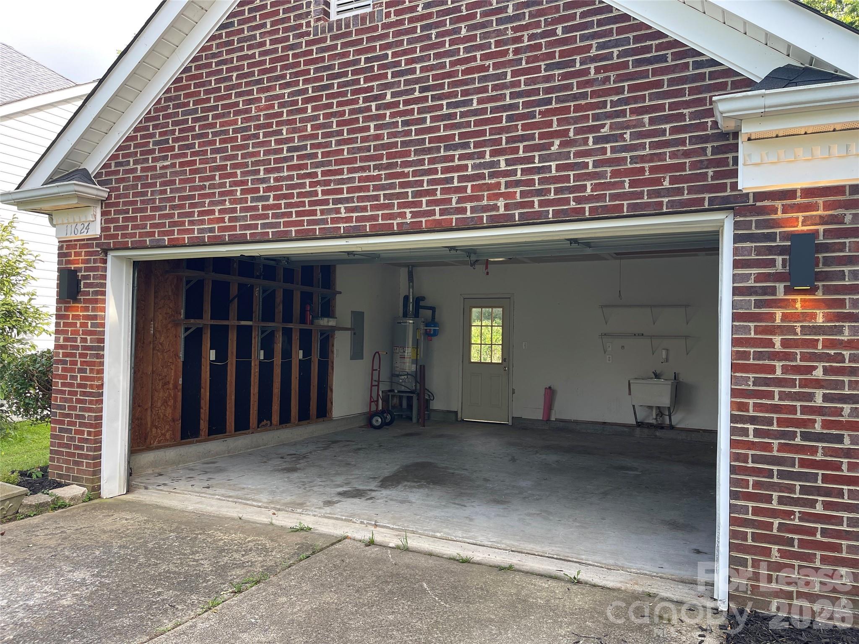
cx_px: 430
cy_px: 322
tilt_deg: +1.0
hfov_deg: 67.3
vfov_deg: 53.1
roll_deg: -1.3
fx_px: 645
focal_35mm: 26
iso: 50
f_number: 1.6
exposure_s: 1/315
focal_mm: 5.1
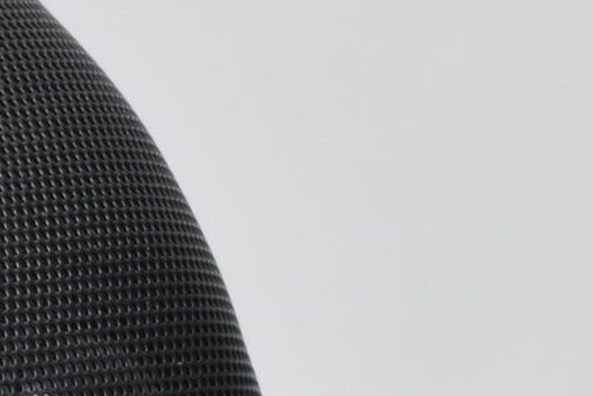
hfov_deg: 5.9
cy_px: 784
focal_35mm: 338
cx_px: -632
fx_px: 5569
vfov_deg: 4.0
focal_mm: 40
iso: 100
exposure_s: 4
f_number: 25
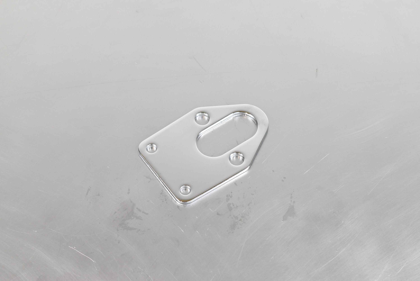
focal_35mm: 82
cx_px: 210
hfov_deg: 24.6
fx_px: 963
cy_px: 140
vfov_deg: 16.6
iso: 1250
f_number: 7.1
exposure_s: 1/80
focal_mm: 55
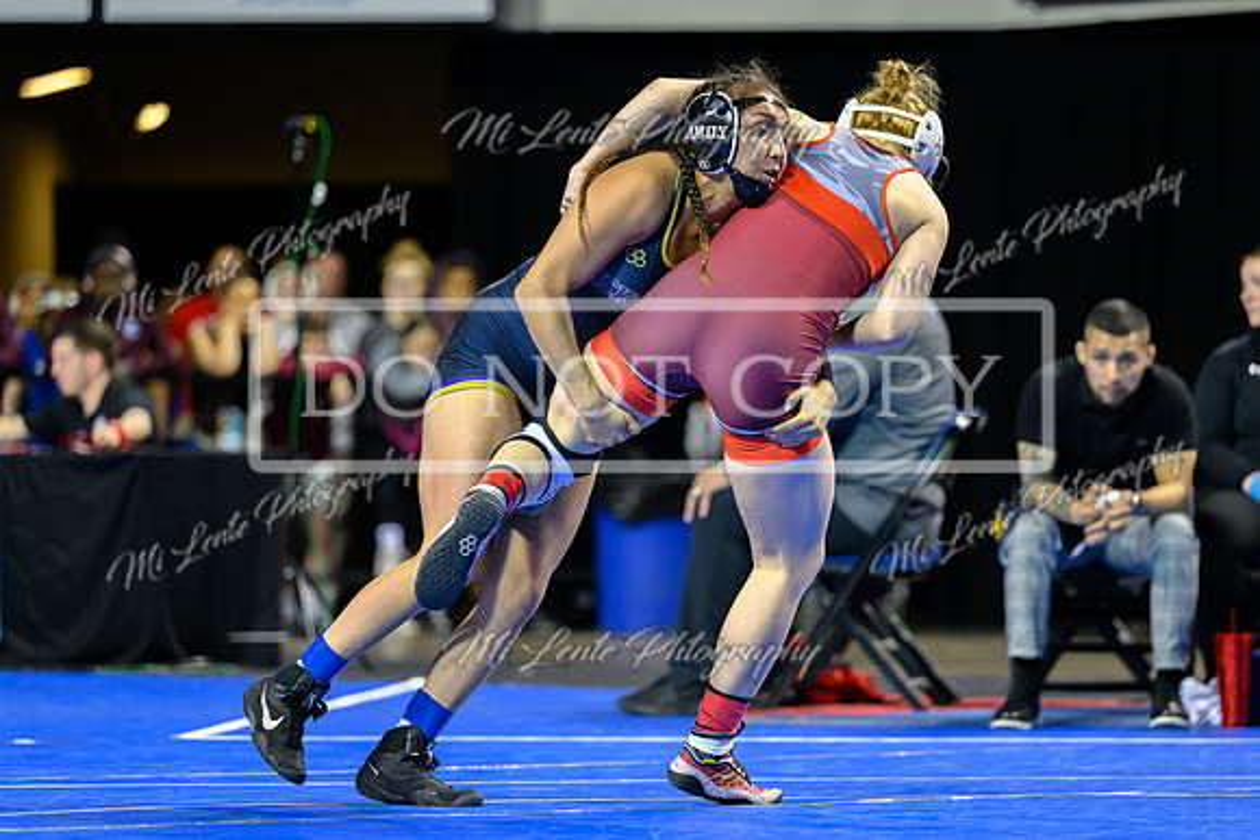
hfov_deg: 10.1
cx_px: 649
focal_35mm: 204
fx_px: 7158
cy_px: 382
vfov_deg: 6.7
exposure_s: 1/800
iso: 2500
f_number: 2.8
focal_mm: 160
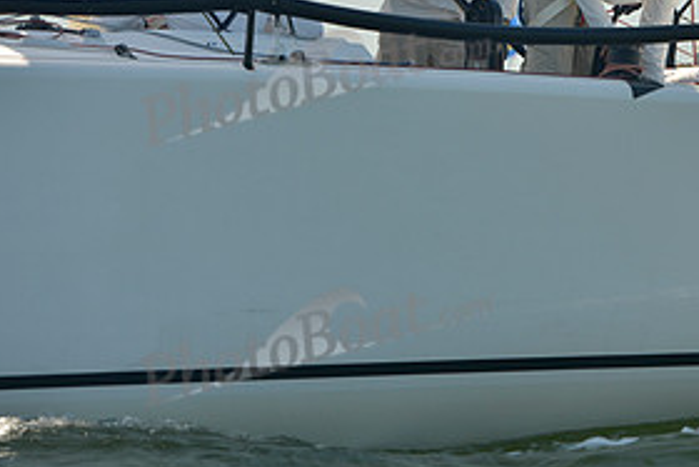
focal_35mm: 290
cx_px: 624
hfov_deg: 7.1
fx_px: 5633
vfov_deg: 4.7
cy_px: 176
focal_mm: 140
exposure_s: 1/800
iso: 200
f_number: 4.5
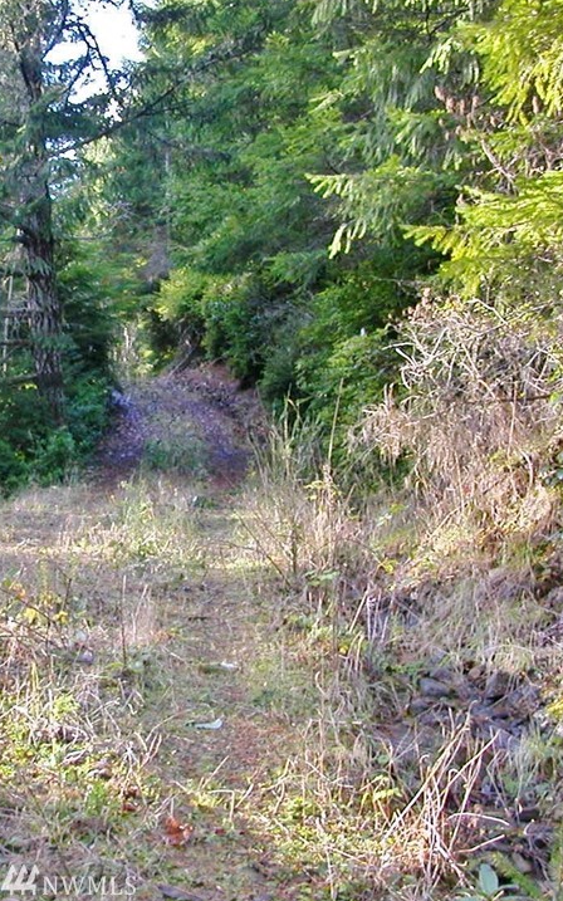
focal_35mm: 56
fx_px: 1375
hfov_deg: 22.6
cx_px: 72
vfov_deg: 36.3
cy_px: 445
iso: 100
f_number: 2.7
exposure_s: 1/38.6
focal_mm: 5.6
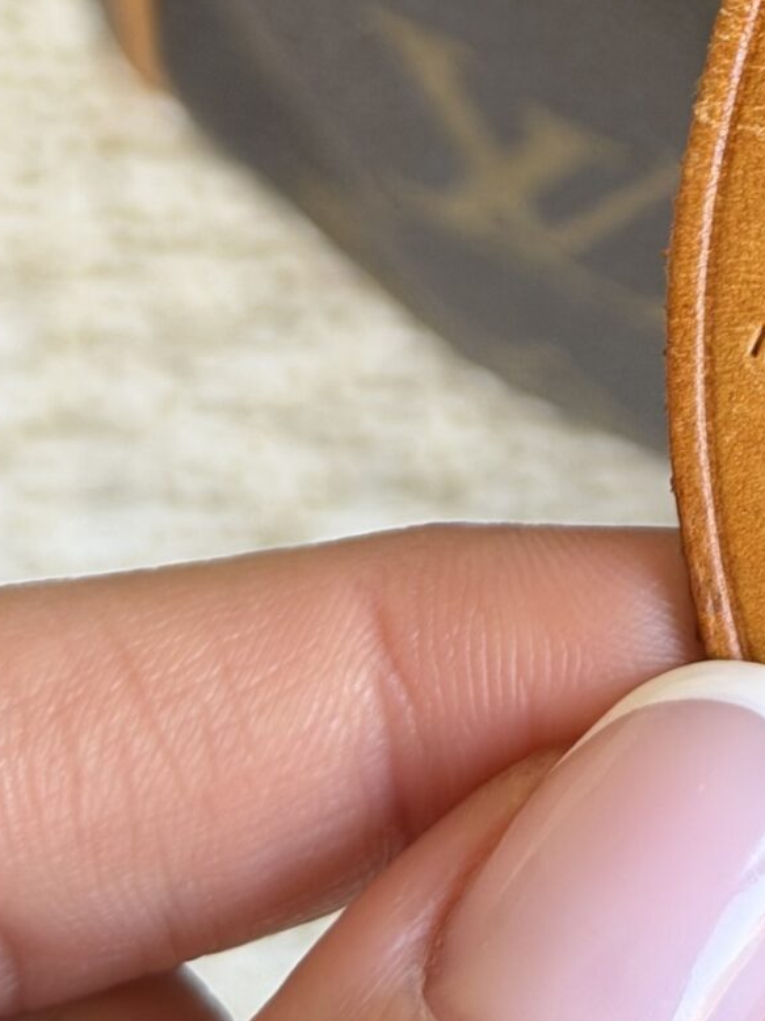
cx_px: 1096
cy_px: -115
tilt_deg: -75.3
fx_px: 4658
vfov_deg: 12.3
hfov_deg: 9.2
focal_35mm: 158
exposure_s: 1/60
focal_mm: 6.76
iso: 125
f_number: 1.78
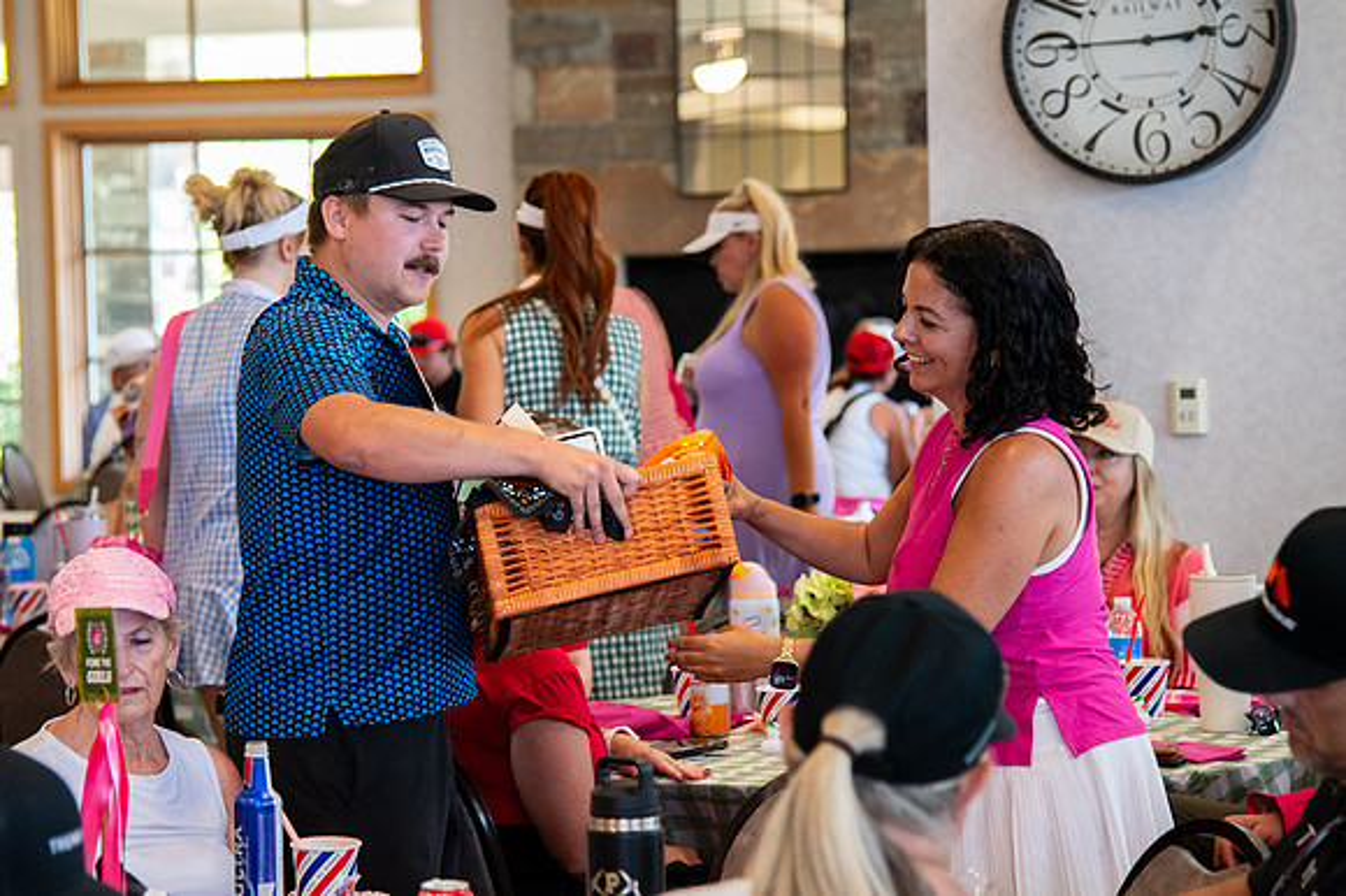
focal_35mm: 113
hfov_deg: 18.1
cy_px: 440
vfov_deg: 12.1
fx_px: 4214
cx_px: 578
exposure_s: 1/250
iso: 3200
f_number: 4
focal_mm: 82
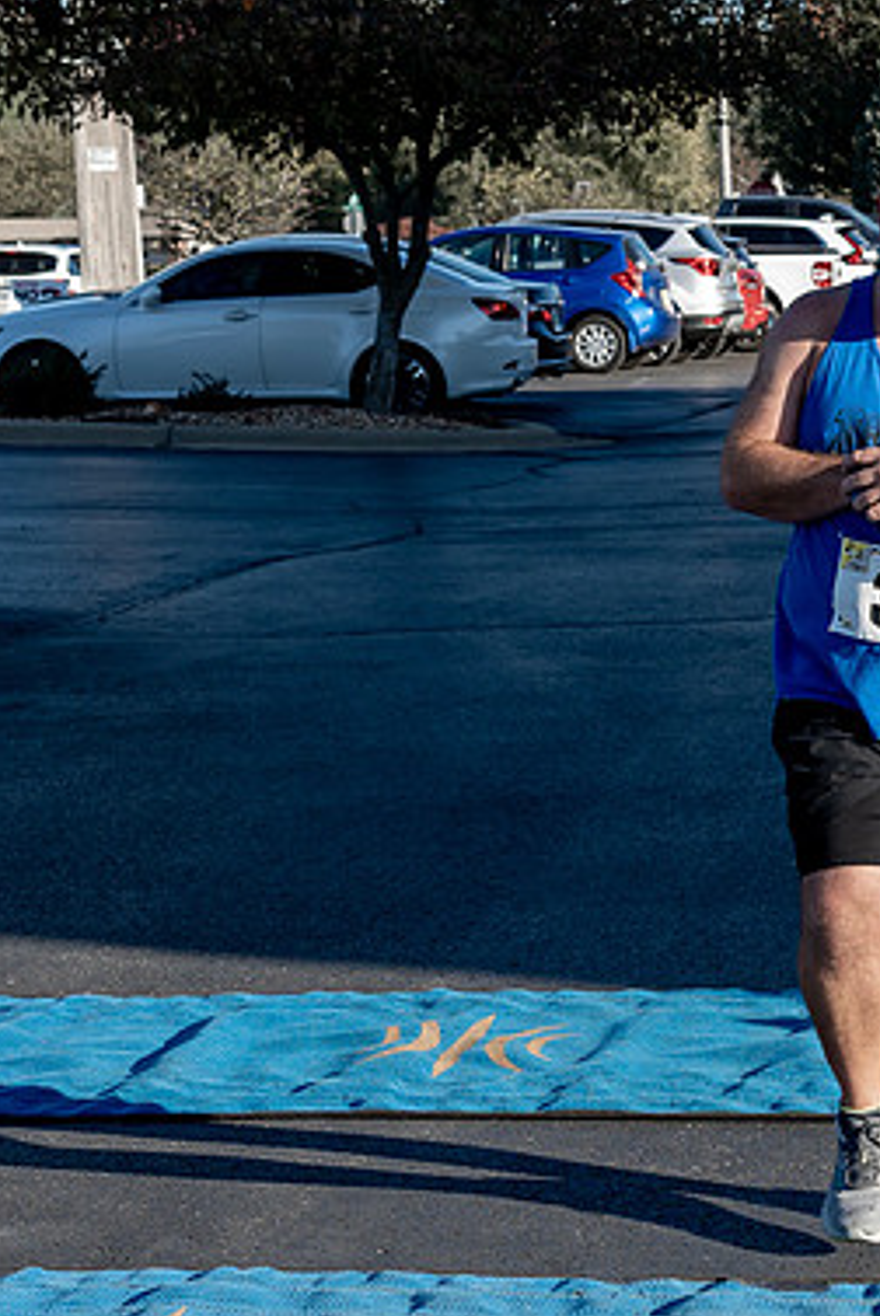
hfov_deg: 11.8
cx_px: 1108
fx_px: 4135
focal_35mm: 113
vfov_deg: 18.0
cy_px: 871
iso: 160
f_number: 4.5
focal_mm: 35
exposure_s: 1/800
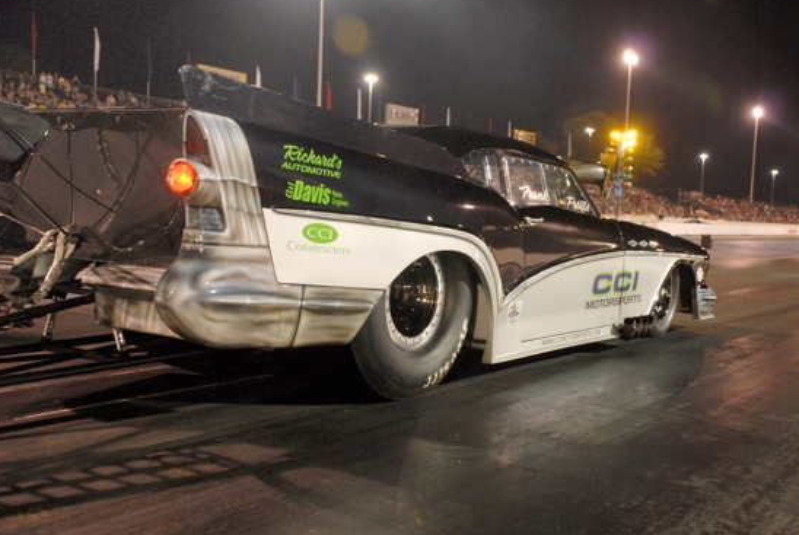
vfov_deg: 32.7
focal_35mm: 41
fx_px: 911
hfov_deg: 47.3
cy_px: 259
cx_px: 414
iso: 800
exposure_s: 1/20
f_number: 3.8
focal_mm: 26
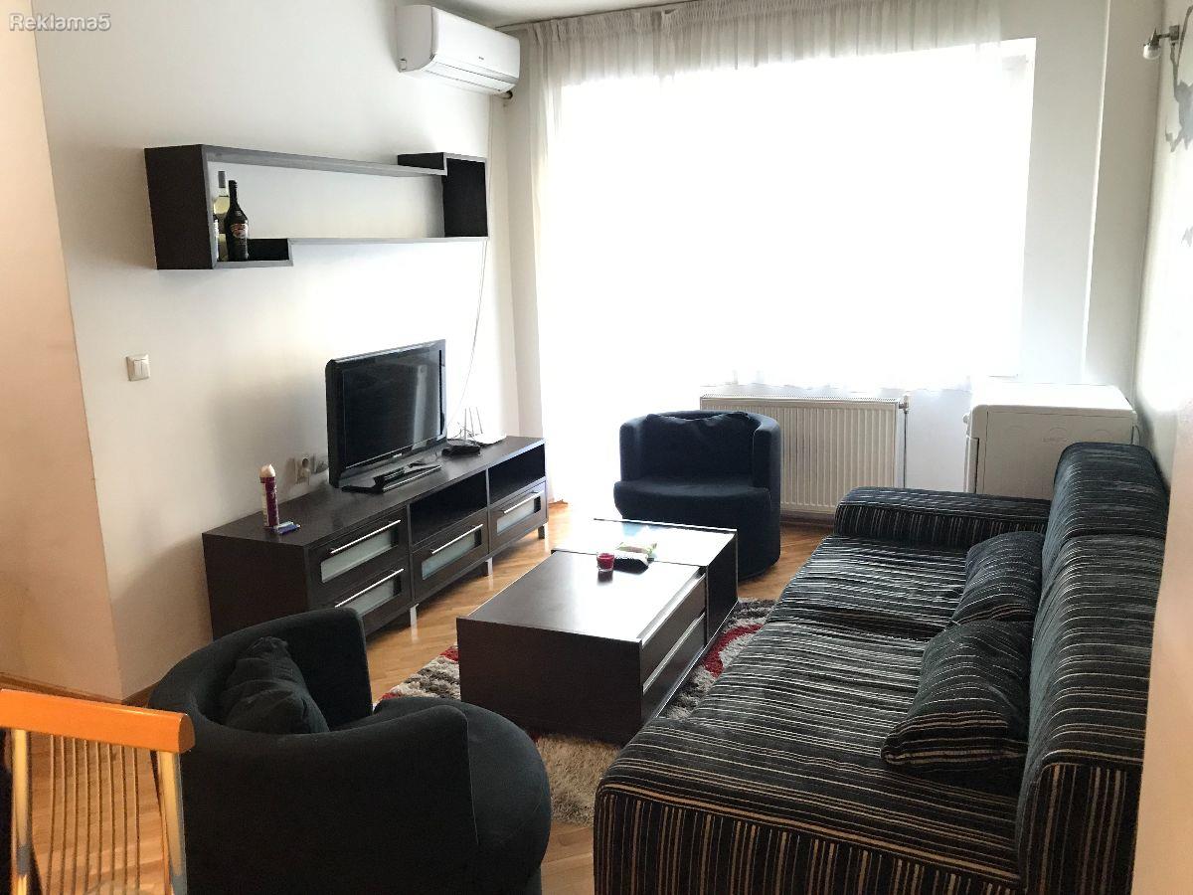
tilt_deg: -11.4
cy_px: 448
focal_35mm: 28
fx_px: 965
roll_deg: +1.6
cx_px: 596
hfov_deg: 63.4
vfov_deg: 49.7
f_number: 1.8
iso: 100
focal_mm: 3.99
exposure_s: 1/14
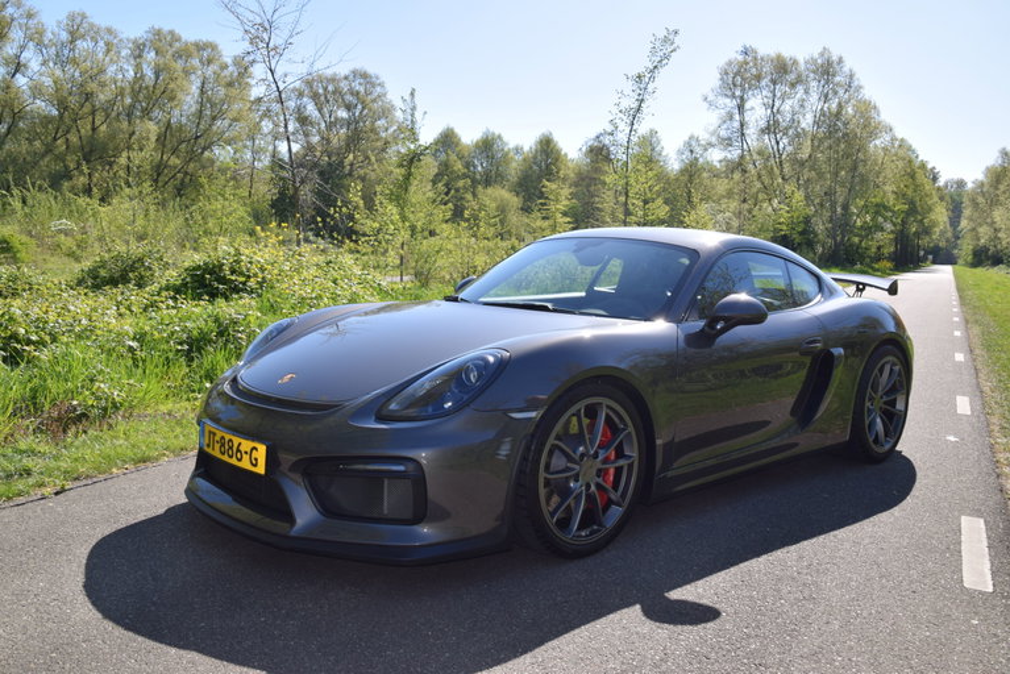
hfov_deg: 59.5
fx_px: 884
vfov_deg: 41.7
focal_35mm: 32
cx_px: 505
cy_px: 337
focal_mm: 21
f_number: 8
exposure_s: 1/160
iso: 100
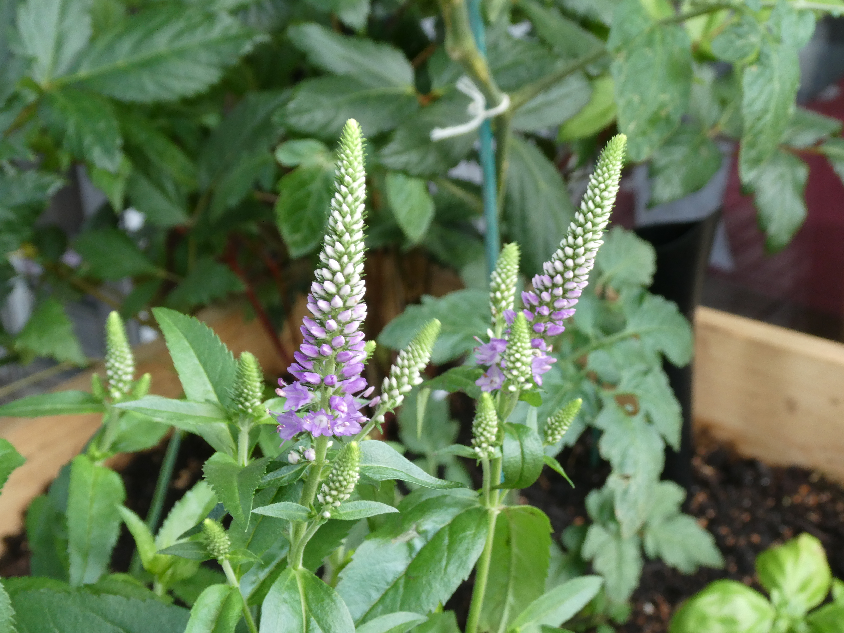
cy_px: 327
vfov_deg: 24.4
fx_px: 1463
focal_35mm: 60
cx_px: 441
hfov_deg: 32.2
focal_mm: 10.3
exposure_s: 1/80
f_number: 4.2
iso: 200
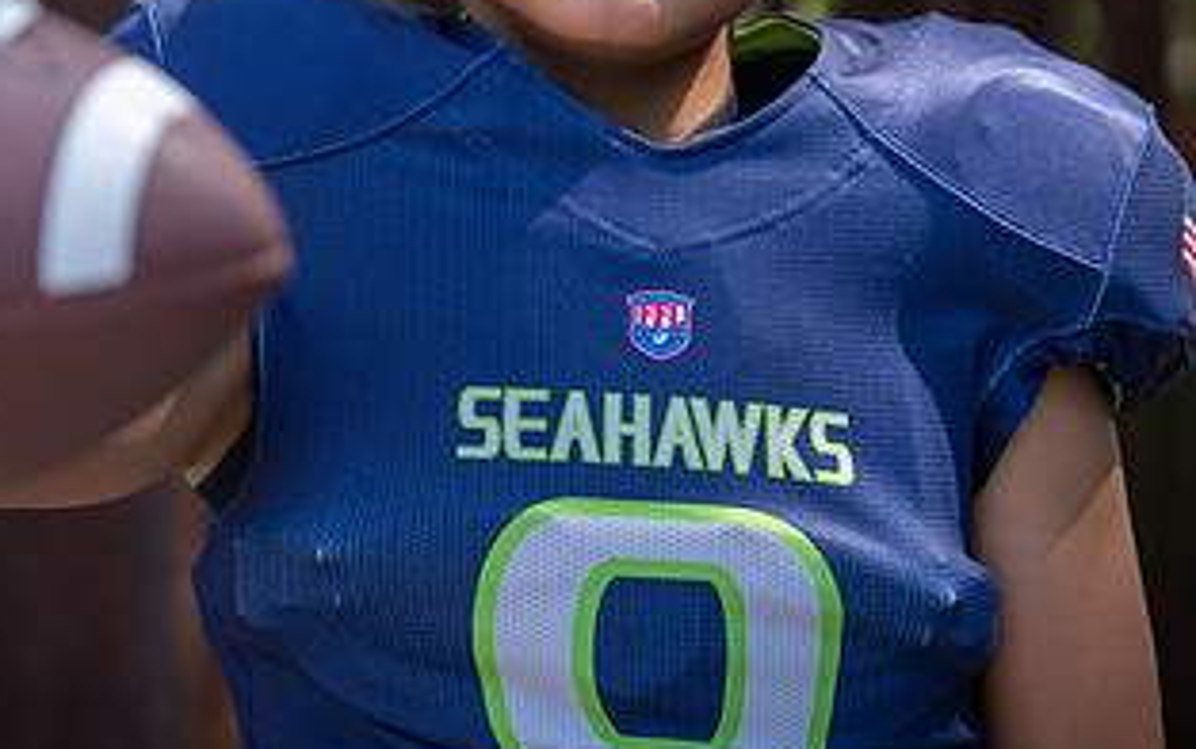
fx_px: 5903
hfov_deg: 11.6
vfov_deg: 7.2
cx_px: 594
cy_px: 70
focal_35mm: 181
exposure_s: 1/320
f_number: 2.8
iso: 100
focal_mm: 91
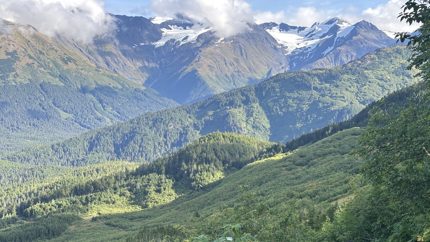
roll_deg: -1.2
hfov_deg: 39.2
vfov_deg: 22.5
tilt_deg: -6.9
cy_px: 162
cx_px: 214
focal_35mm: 53
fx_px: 604
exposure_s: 1/767
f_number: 1.78
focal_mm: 6.86
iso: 64
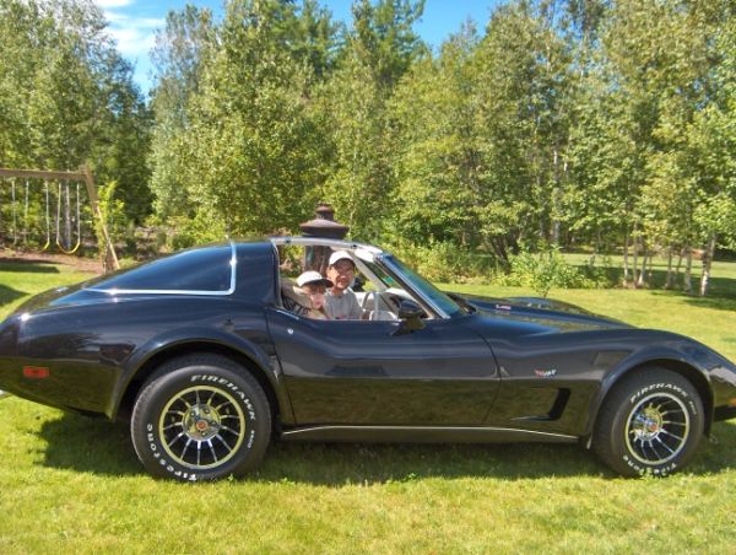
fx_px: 831
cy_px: 278
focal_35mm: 39
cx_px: 368
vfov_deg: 36.9
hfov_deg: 47.8
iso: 100
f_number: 2.8
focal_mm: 8
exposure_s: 1/459
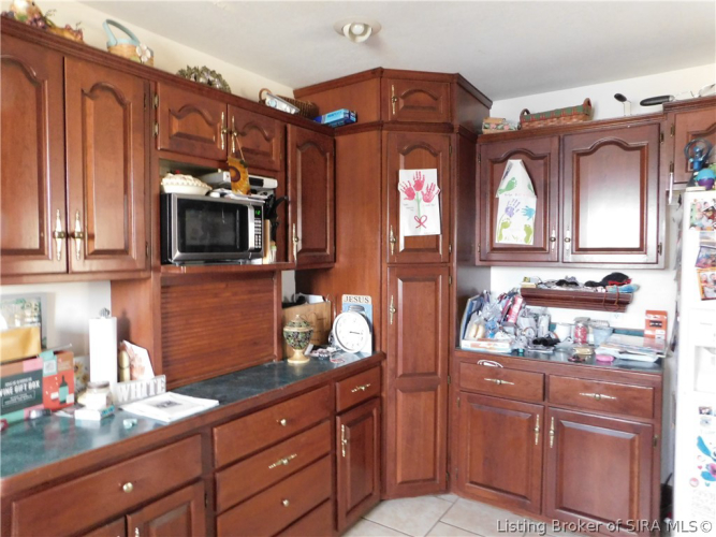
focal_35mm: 23
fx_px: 476
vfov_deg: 58.9
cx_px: 358
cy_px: 268
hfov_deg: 73.9
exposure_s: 1/8
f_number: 3
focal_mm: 4
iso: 720
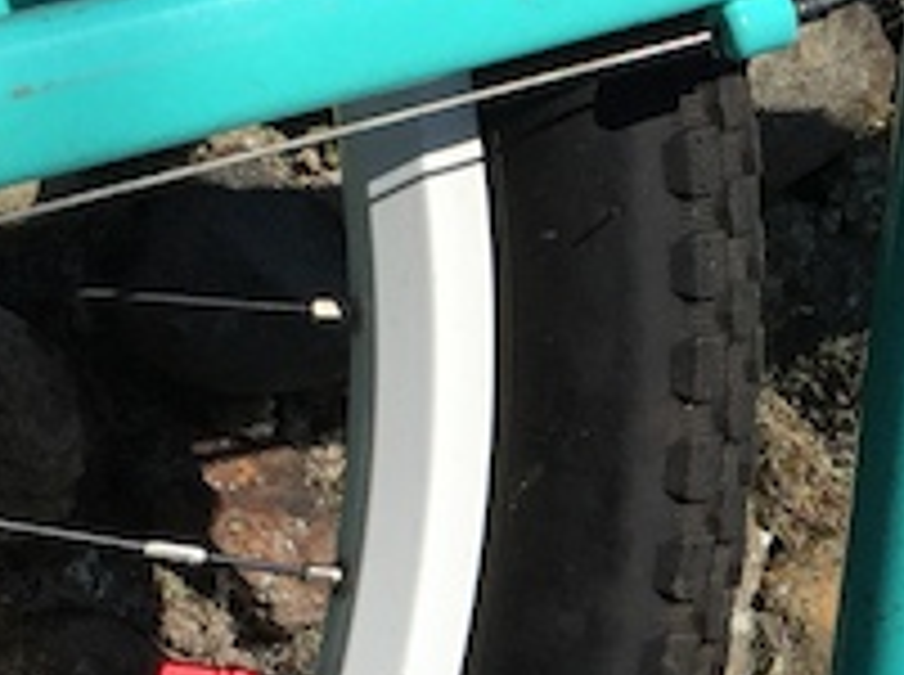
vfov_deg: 9.9
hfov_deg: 12.8
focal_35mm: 148
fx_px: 3858
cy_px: 734
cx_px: 1273
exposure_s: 1/2639
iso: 32
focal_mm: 4.15
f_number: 2.2
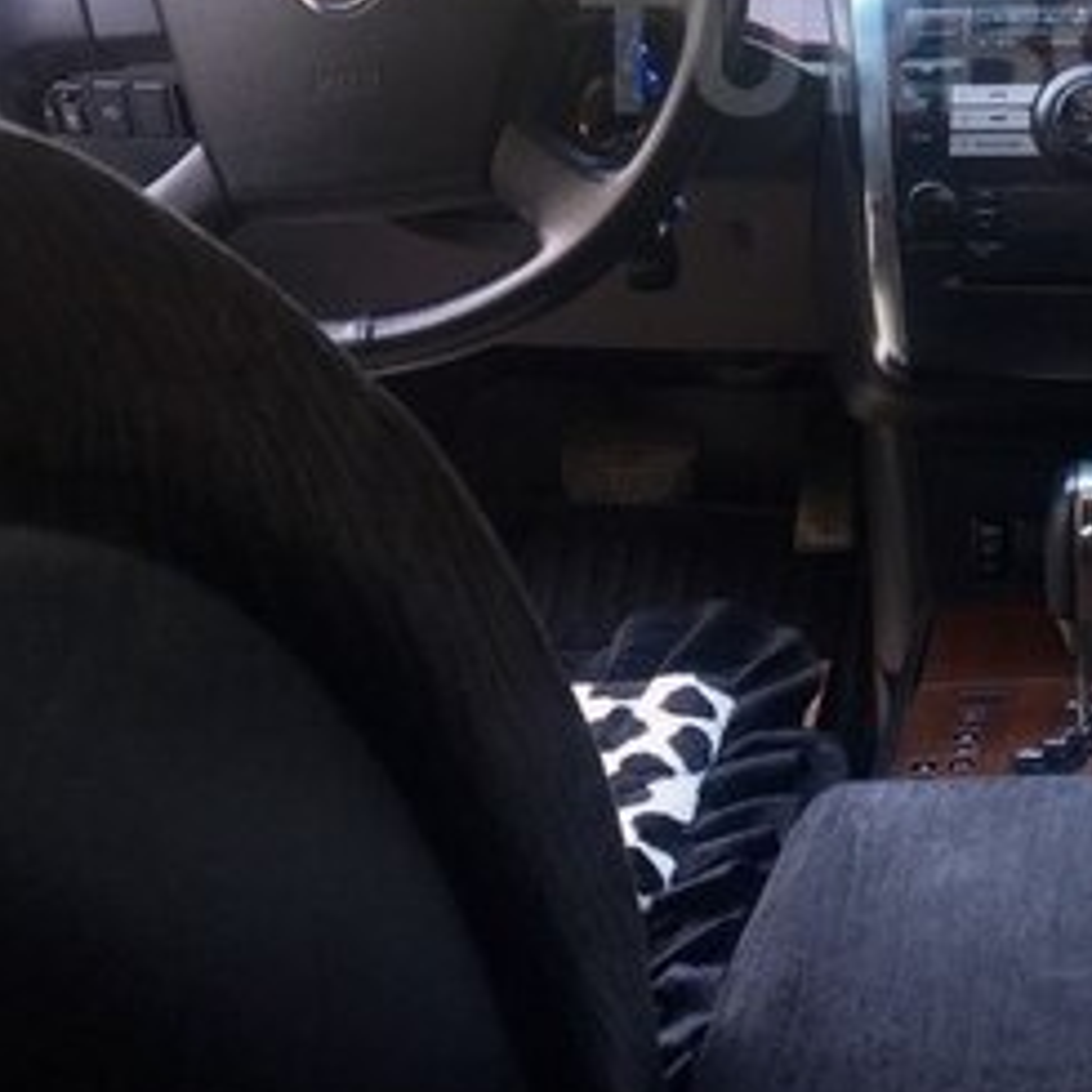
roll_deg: +0.3
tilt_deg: -10.5
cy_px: 47
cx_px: 1034
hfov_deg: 24.1
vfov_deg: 24.1
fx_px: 2463
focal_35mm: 69
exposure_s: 1/50
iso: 25
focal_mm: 4.15
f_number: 2.2
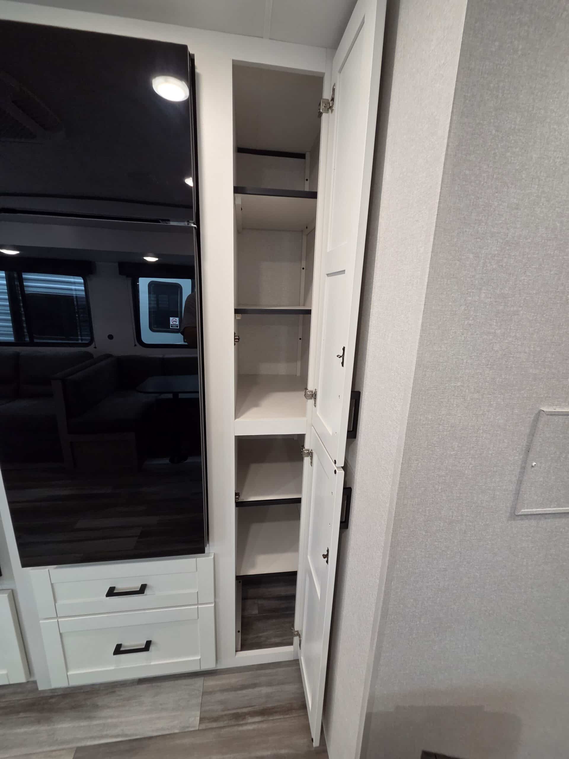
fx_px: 285
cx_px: 284
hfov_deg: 89.9
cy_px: 380
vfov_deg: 106.2
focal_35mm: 13
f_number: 2.2
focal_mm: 2.2
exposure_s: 1/60
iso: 320
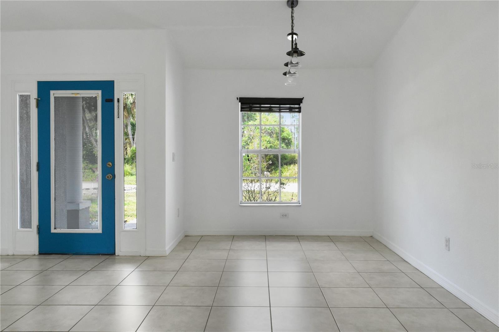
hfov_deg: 67.4
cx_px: 250
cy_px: 166
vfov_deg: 47.9
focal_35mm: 27
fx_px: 374
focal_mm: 18
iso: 1600
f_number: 9
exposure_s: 1/160
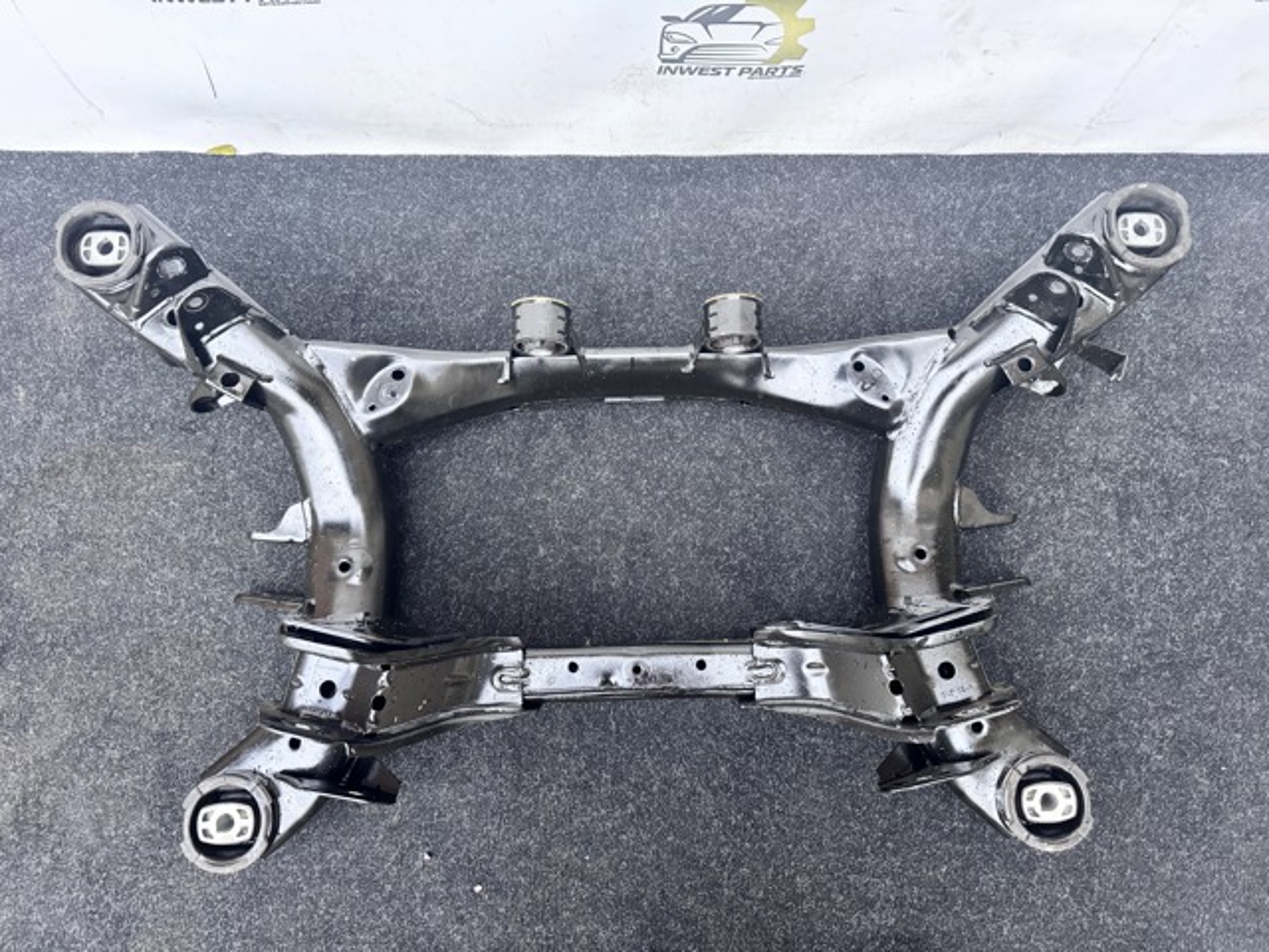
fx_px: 880
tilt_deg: -74.2
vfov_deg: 56.8
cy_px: 476
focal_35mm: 24
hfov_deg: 71.6
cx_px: 634
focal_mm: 6.76
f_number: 1.78
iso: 640
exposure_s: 1/60
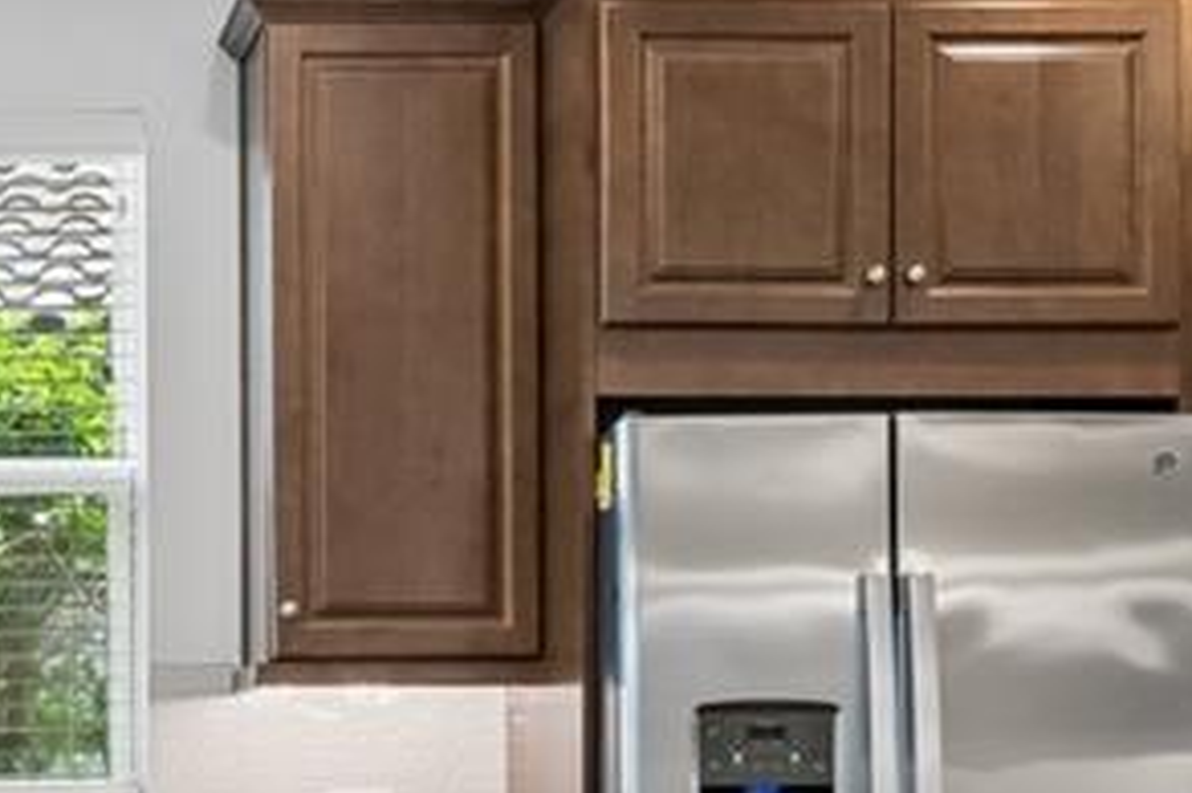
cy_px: 826
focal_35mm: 82
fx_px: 2713
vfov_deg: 16.2
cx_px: 171
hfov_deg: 24.2
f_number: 7.1
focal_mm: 10
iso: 100
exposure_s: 1/10
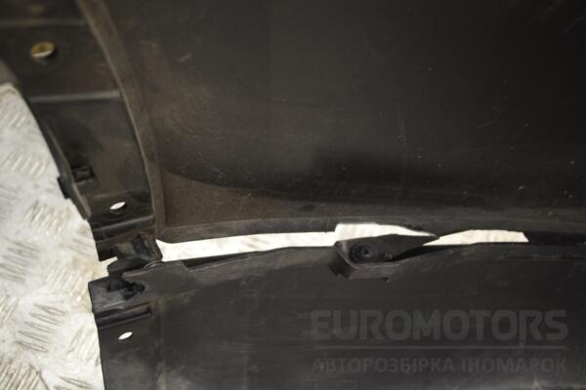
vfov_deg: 34.2
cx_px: 293
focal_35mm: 39
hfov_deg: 49.6
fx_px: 635
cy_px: 195
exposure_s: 1/30
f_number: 4.2
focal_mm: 26
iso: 280
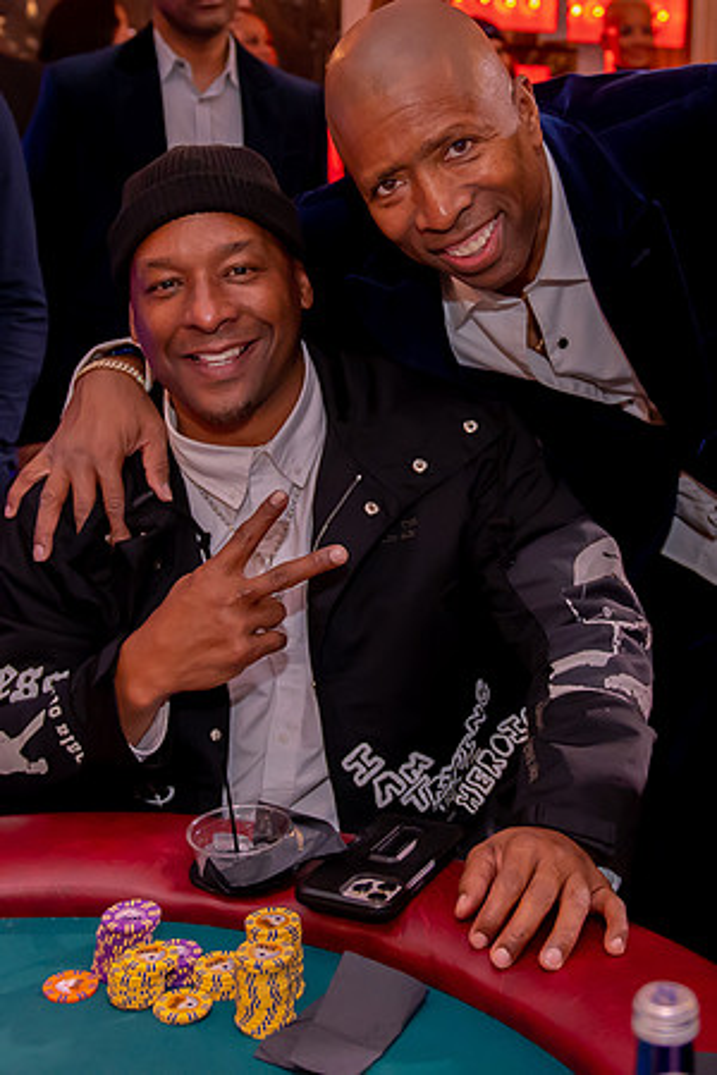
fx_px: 1671
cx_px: 423
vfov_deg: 35.3
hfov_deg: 24.2
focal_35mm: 56
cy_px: 360
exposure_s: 1/320
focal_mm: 28
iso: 3200
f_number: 2.8
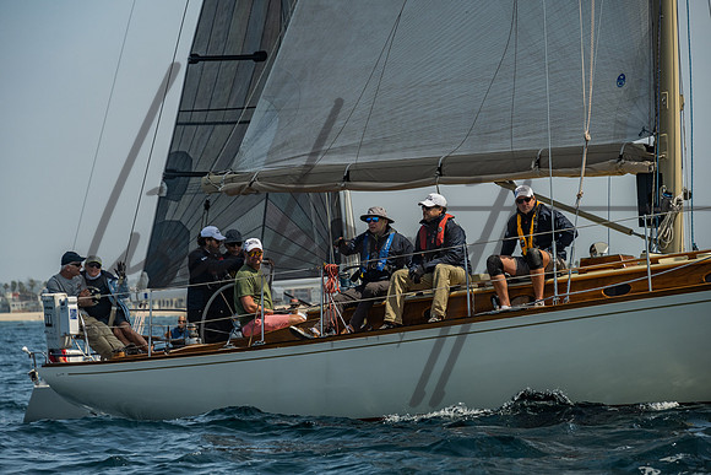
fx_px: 3286
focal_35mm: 166
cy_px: 239
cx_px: 334
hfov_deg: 12.3
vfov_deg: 8.3
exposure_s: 1/1250
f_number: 6.3
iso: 320
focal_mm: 150
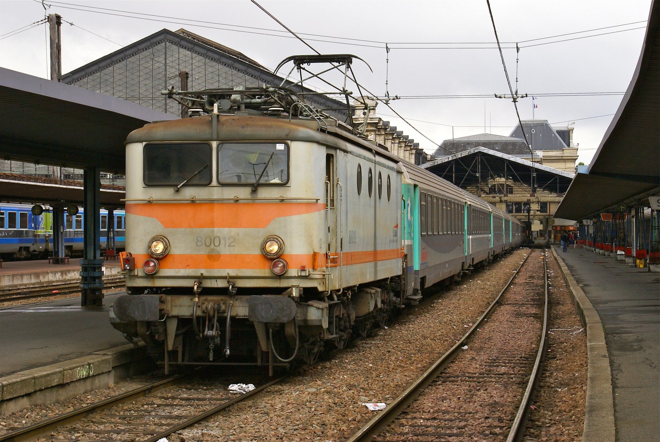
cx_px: 330
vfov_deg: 18.2
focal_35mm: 75
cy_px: 221
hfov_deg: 27.0
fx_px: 1377
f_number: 13
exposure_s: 1/100
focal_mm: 50
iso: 400
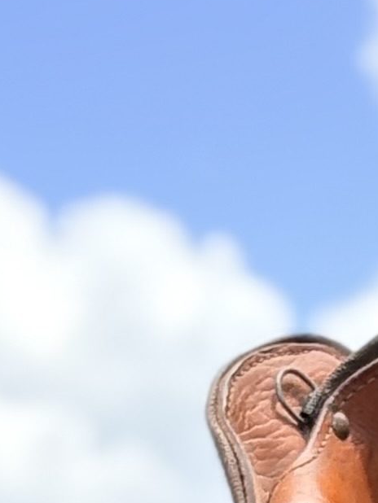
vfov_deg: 5.5
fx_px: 4932
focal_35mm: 339
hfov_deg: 4.4
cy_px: 1433
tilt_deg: -1.9
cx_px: 564
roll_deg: +1.0
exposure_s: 1/747
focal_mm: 5.96
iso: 50
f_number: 1.6
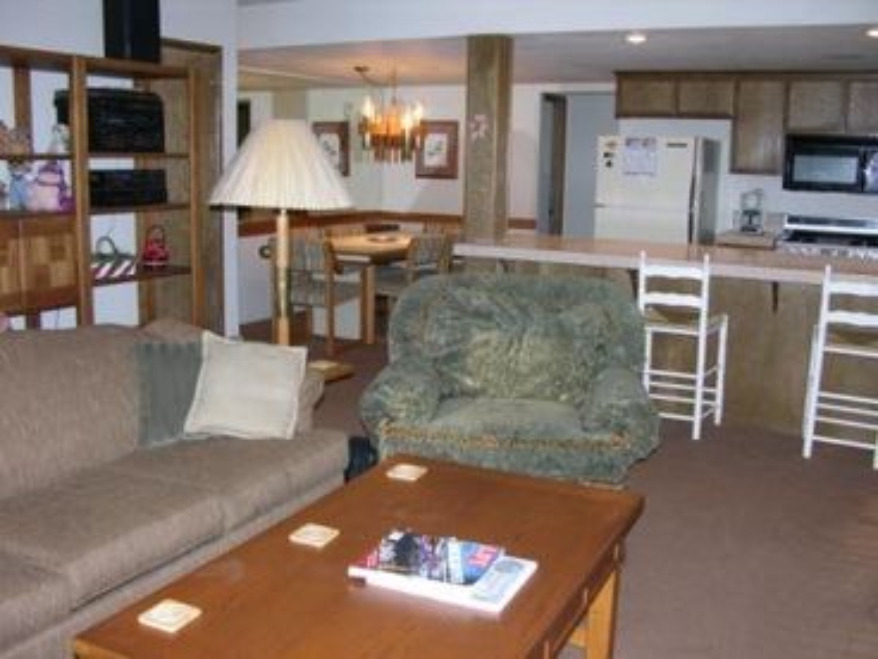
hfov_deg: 52.6
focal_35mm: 35
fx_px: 888
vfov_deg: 40.7
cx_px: 439
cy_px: 330
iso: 200
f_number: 2.8
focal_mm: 8.9
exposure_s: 1/60.1
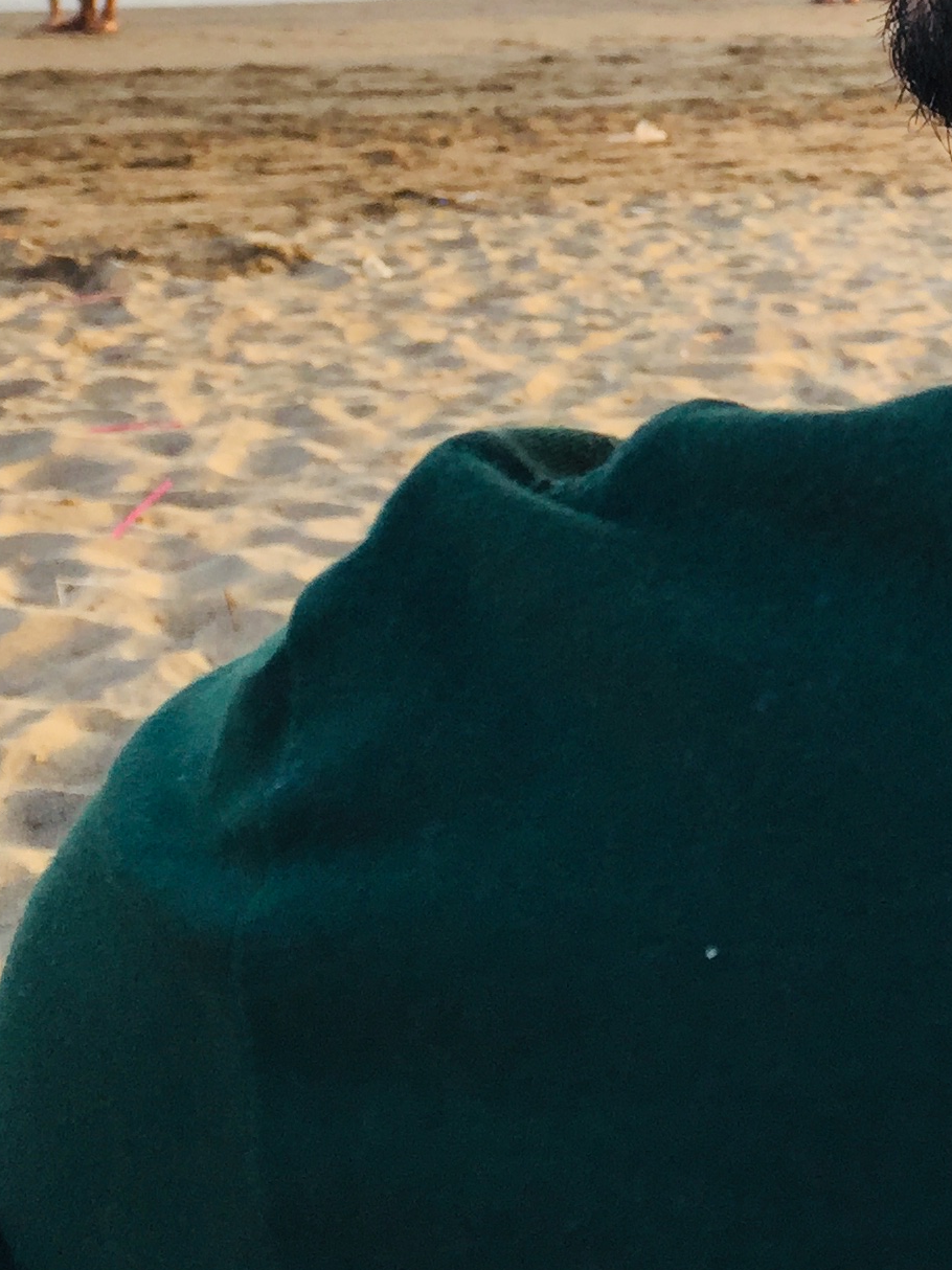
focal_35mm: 78
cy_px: -188
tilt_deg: -4.9
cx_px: 903
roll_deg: -1.7
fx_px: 2861
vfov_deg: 23.2
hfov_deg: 18.5
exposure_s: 1/395
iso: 32
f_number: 2.2
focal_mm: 4.15
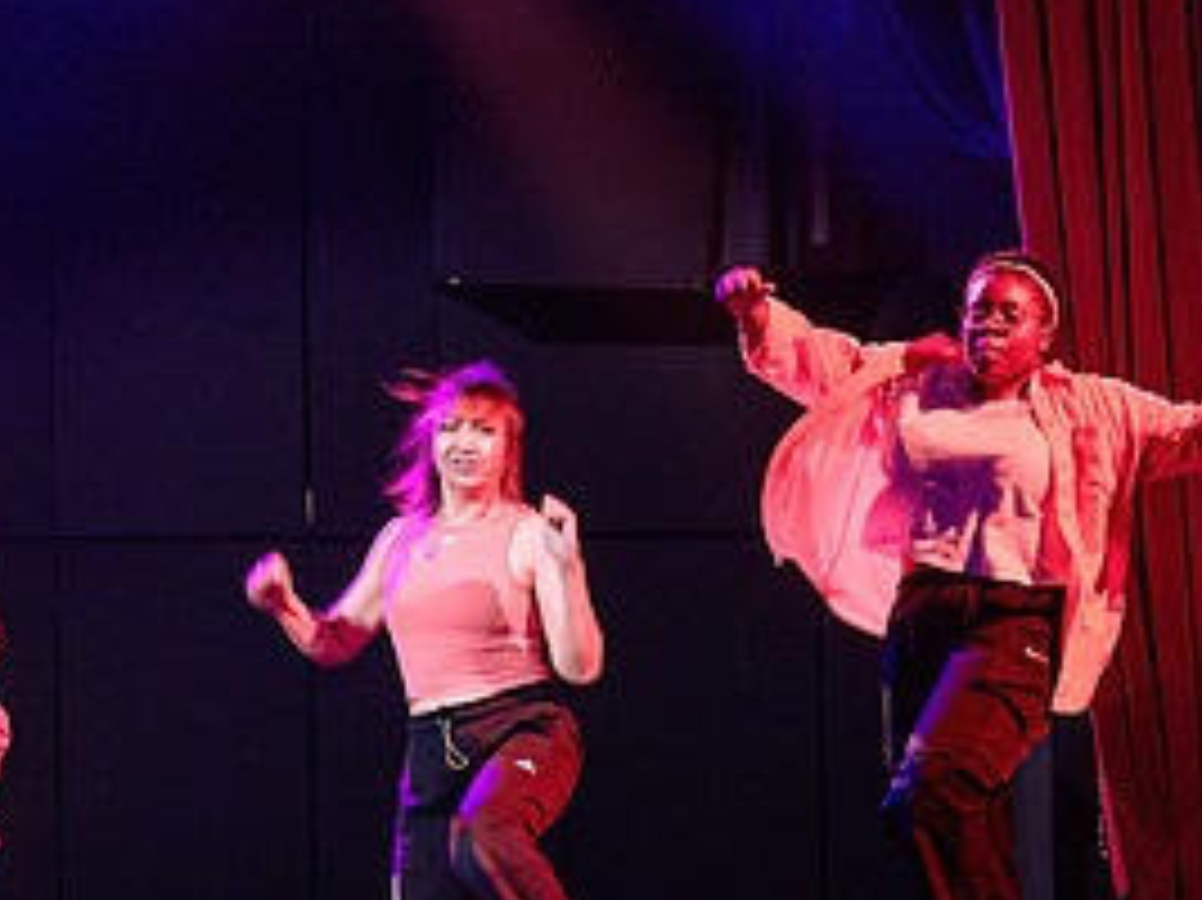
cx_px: 189
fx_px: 7705
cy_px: 704
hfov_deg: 8.9
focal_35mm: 222
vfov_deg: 6.7
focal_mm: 102
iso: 1600
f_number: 2.8
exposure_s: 1/160
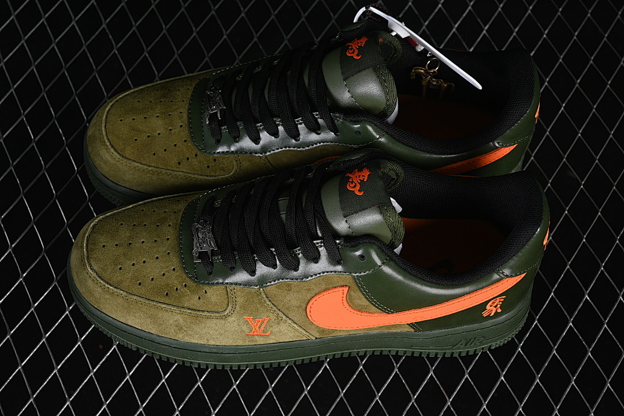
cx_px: 312
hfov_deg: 27.0
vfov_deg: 18.2
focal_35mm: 75
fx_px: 1300
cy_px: 208
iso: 160
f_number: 6.3
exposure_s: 1/60
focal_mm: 50
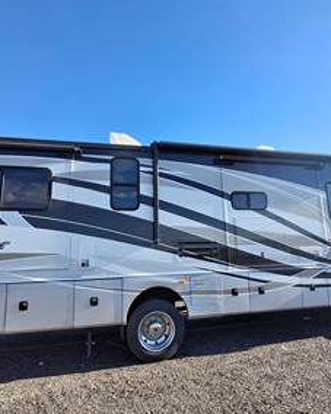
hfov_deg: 63.1
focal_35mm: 22
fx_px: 270
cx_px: 169
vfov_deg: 75.1
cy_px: 211
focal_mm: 1.64
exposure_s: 1/974
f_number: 2.2
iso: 40
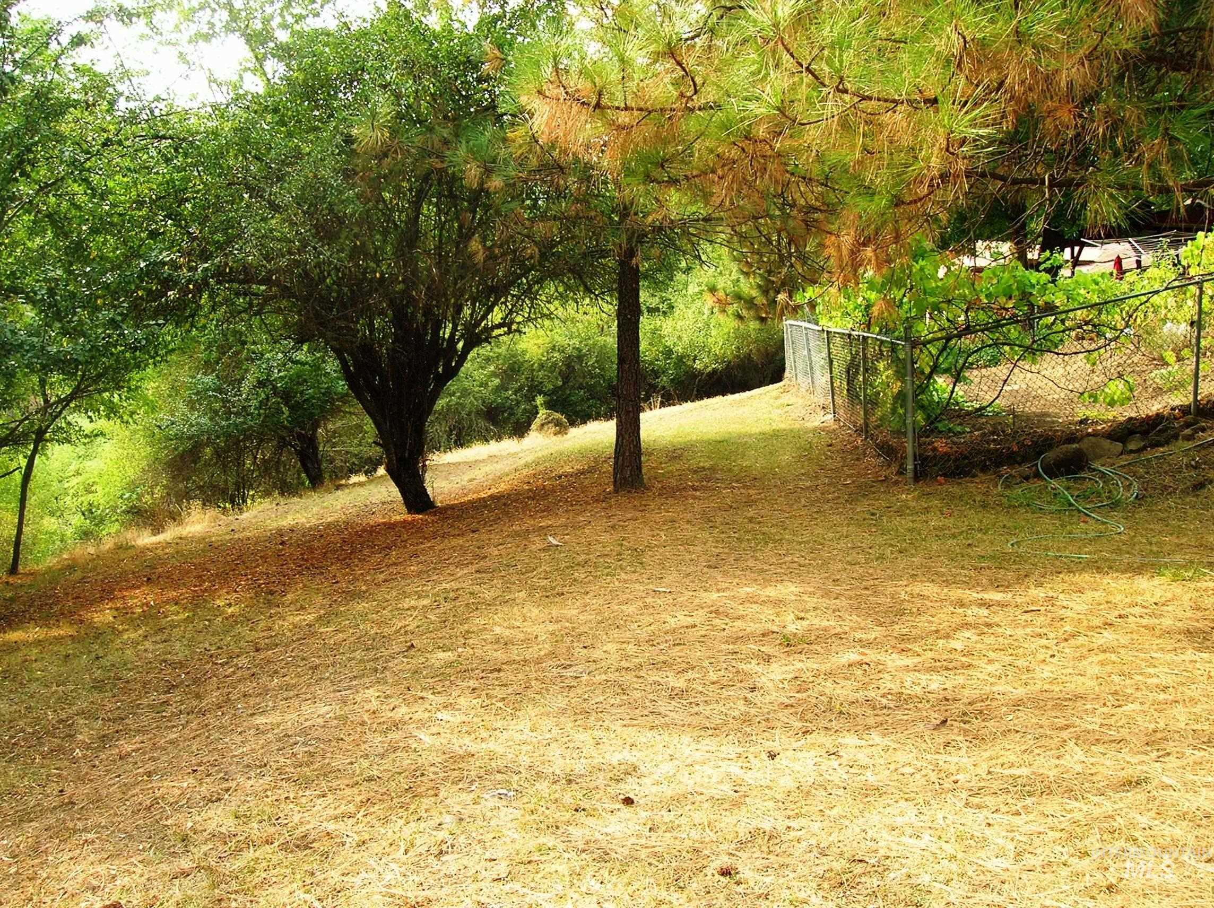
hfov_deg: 54.0
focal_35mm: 34
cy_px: 454
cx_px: 607
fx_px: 1191
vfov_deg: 41.7
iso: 50
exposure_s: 1/54
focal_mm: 5.7
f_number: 4.9
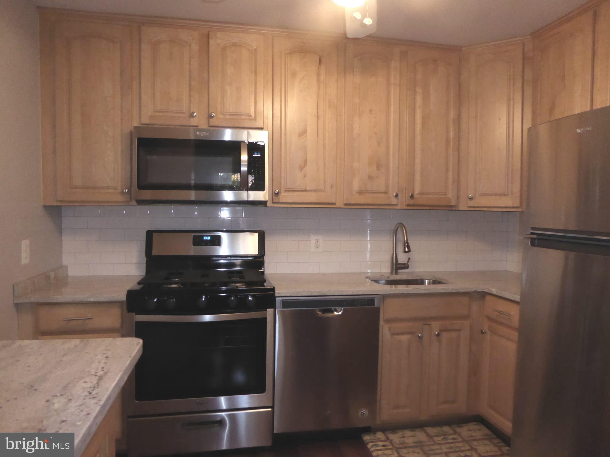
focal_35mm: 25
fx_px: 441
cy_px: 228
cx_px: 305
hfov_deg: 69.4
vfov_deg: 54.9
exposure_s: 1/60
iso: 800
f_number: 3.3
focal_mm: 4.3
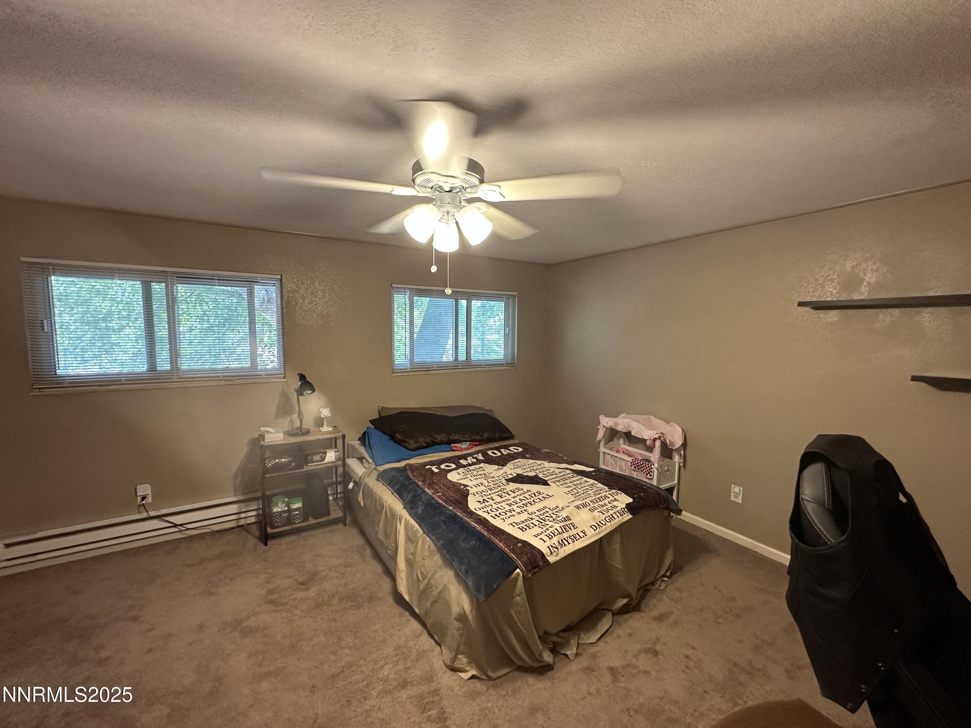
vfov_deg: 85.7
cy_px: 364
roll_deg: -0.5
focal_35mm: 14
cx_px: 486
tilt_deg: -4.5
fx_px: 393
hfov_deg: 102.1
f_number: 2.2
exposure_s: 1/60
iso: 250
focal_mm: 2.22
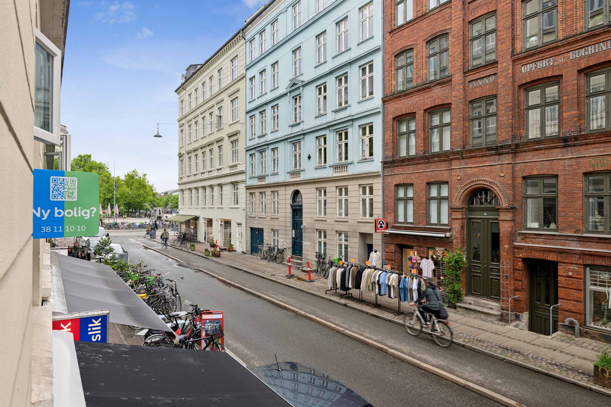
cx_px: 306
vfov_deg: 53.1
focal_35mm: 24
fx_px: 407
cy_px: 204
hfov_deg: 73.7
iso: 160
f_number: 9
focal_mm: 24
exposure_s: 1/50
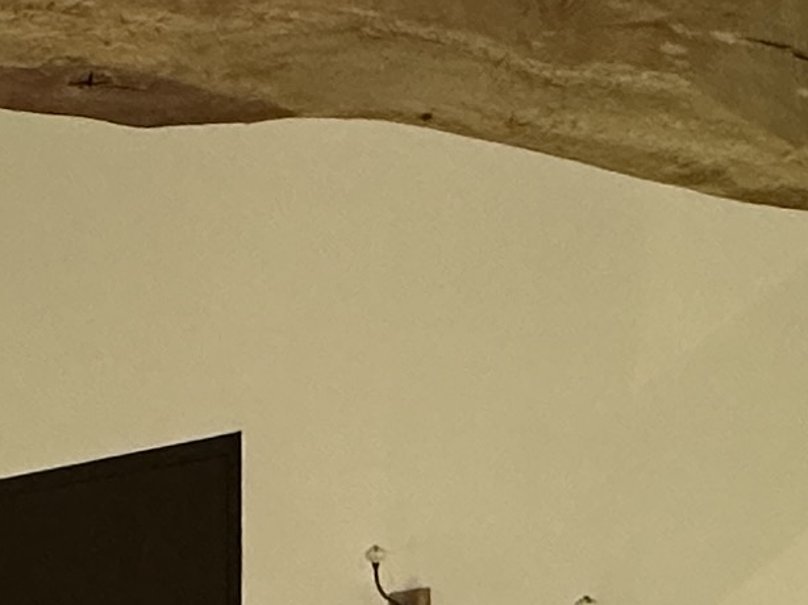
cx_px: -20
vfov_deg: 13.3
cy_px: 1282
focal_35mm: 92
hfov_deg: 20.6
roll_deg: +1.6
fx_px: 2147
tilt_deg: -13.8
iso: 250
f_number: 2.2
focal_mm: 2.22
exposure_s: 1/100
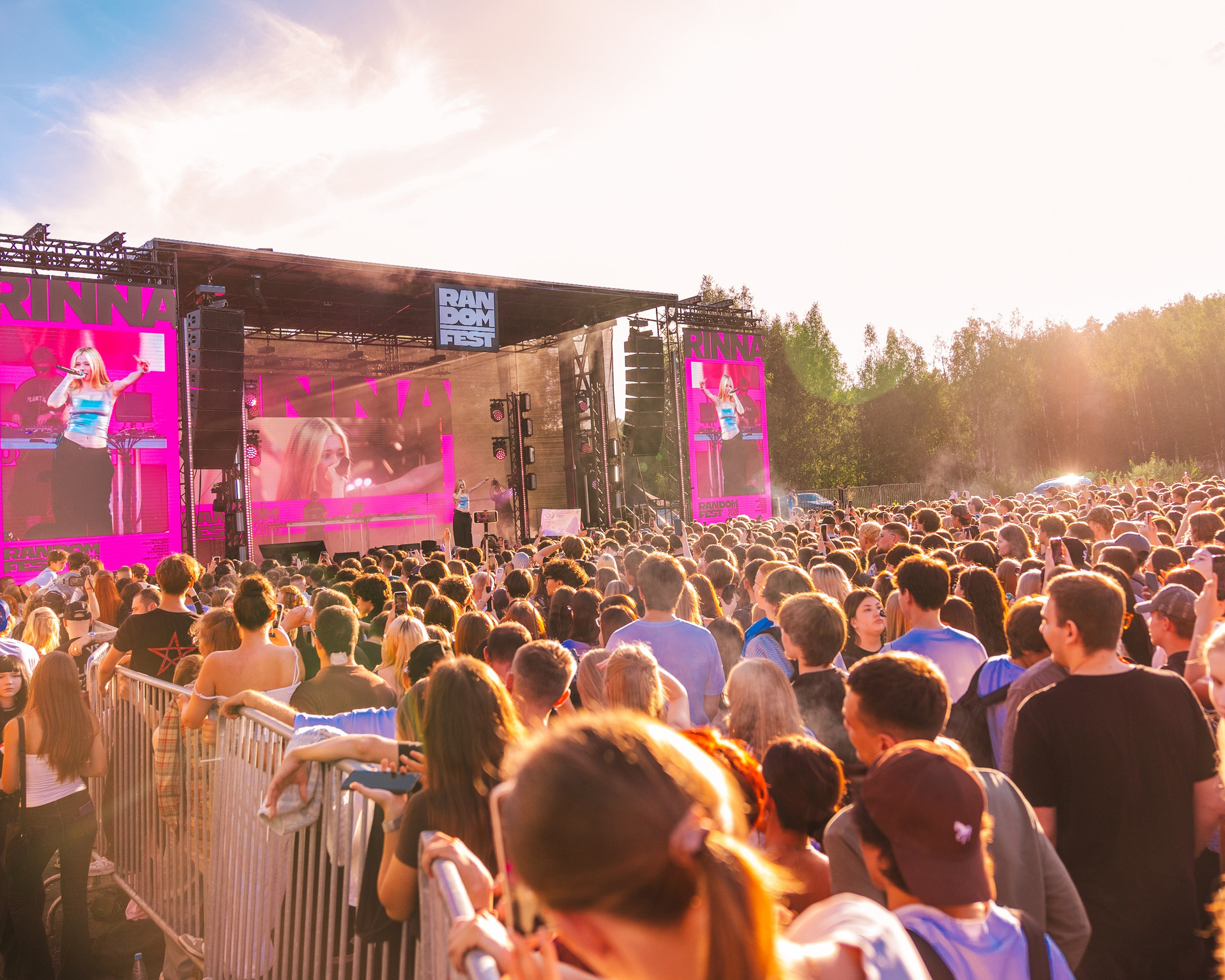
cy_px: 442
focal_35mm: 31
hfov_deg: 57.0
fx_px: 1124
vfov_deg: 47.0
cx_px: 692
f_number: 2.8
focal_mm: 24
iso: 400
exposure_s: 1/800
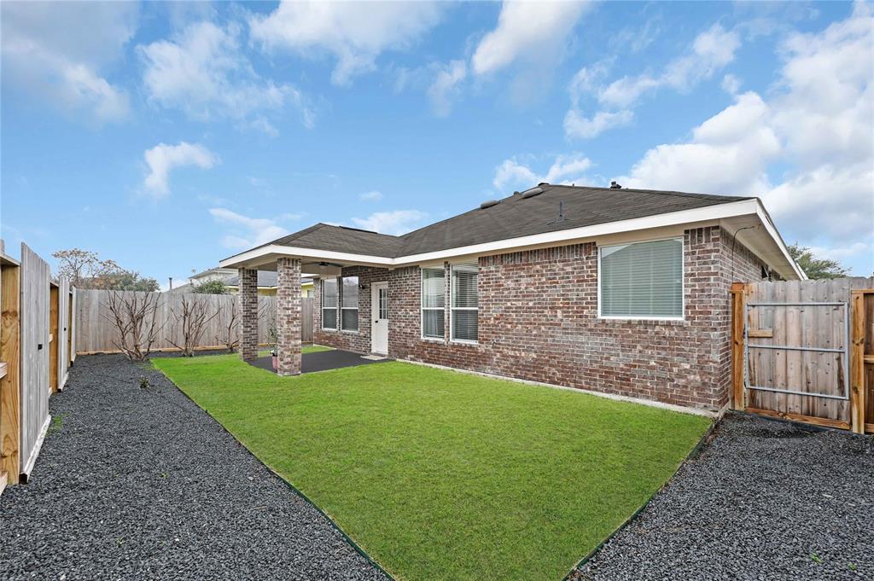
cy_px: 290
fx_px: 340
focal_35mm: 14
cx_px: 437
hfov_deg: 104.3
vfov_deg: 81.1
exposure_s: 1/60
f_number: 11
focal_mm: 14
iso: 200
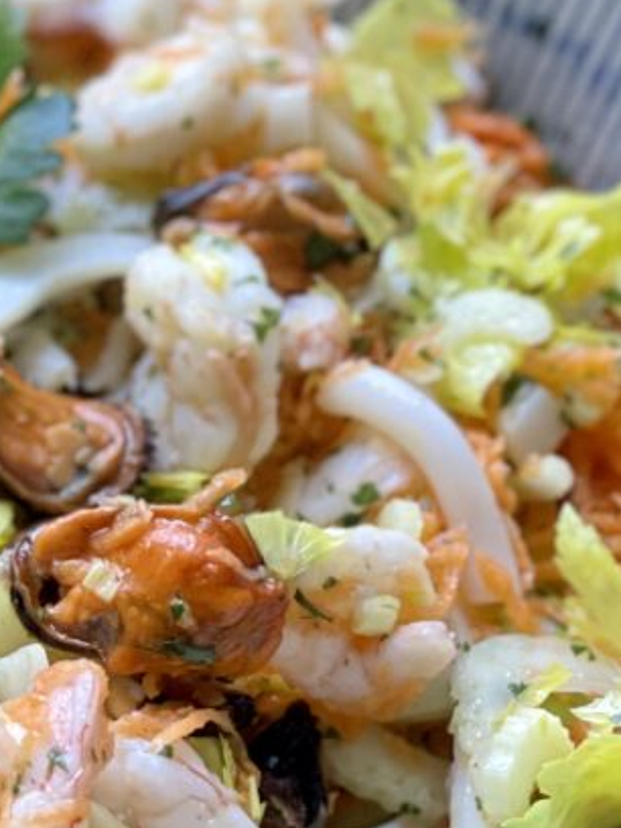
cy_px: 300
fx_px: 4808
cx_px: 183
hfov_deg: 7.4
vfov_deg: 9.8
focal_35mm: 201
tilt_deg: -44.8
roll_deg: +1.4
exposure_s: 1/88
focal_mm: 7.5
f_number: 2.2
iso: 250
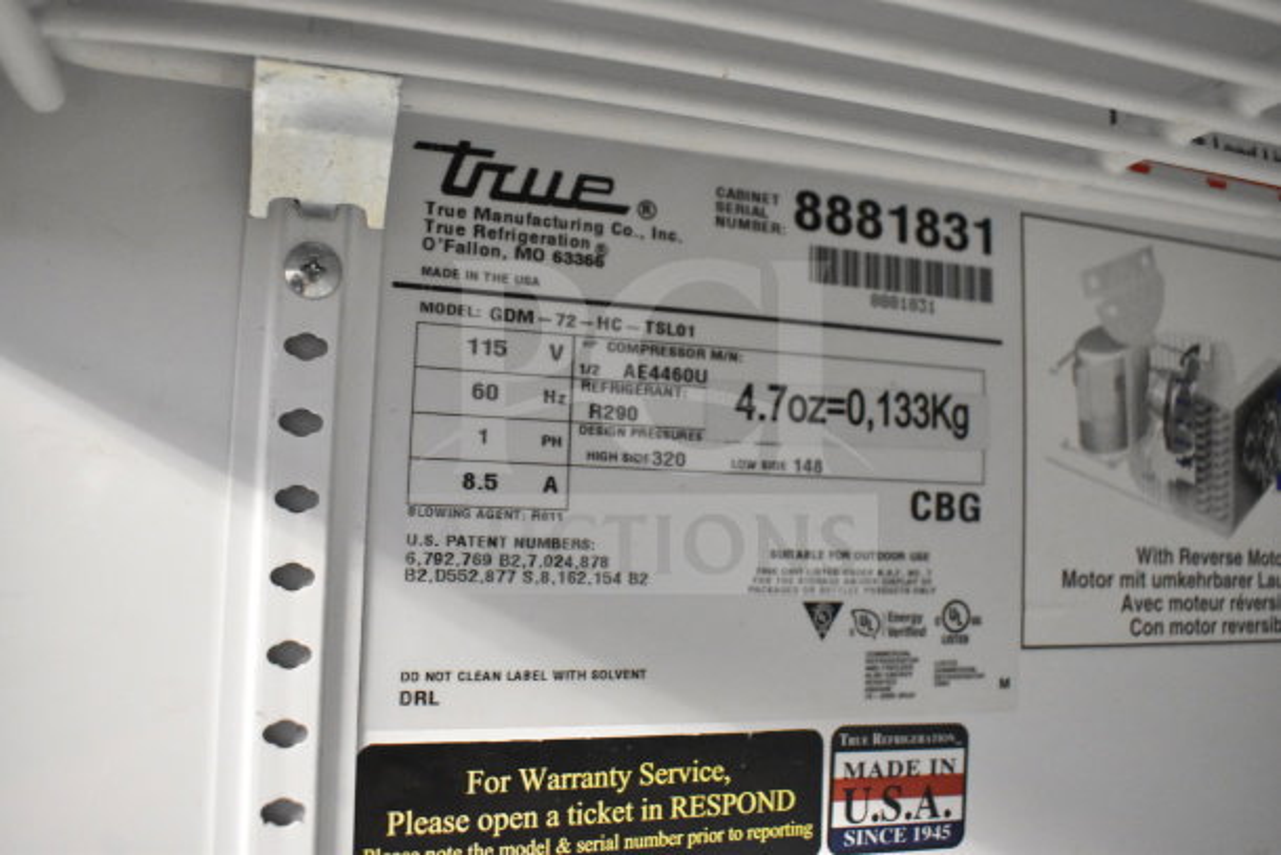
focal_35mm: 30
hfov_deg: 61.9
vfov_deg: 43.6
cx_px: 640
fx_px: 1068
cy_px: 428
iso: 6400
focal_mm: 20
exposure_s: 1/100
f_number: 5
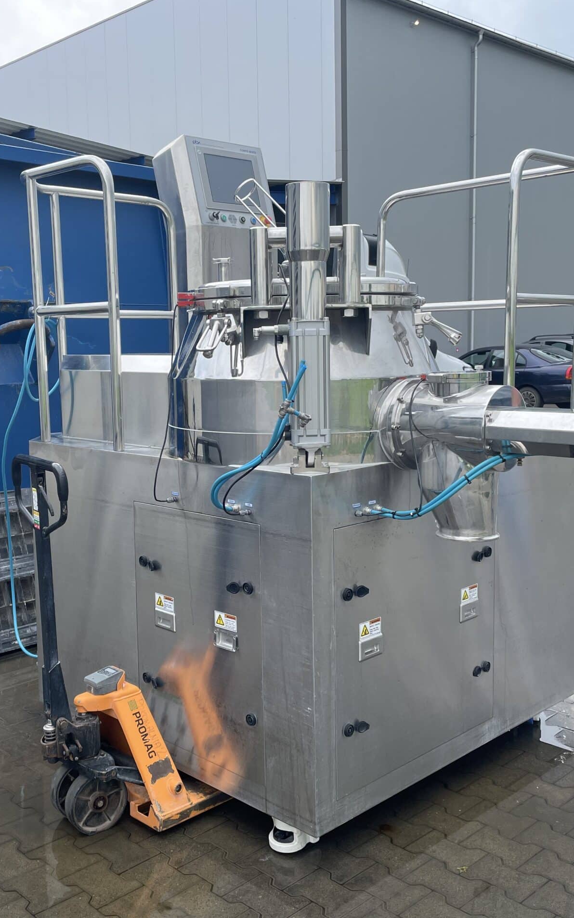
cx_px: 258
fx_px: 926
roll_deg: +1.0
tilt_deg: -5.9
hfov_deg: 34.4
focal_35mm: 37
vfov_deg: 52.7
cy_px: 460
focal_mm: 4.2
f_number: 1.6
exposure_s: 1/1208
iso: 32
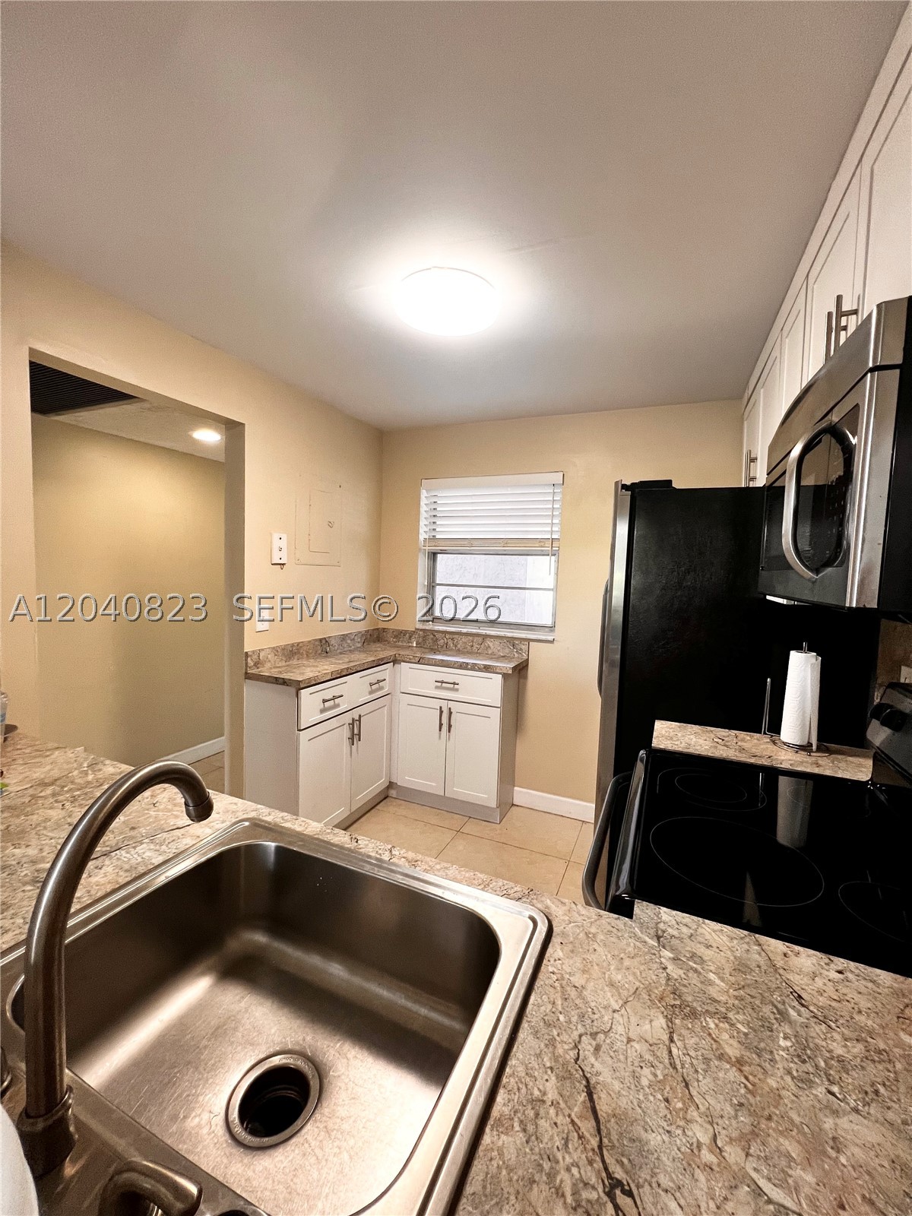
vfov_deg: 106.2
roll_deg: -2.3
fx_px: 457
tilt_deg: -4.8
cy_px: 608
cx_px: 456
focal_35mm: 13
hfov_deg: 89.9
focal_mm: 1.57
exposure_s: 1/60
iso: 125
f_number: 1.8
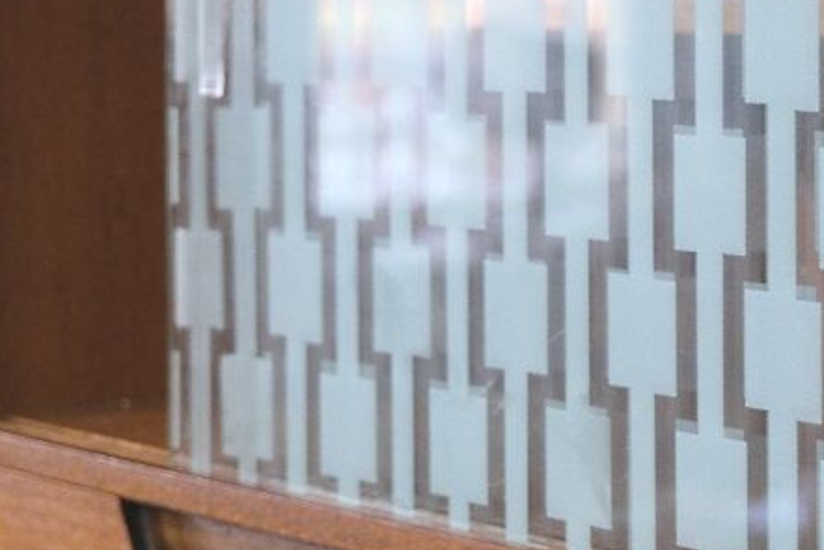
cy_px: 48
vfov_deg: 11.5
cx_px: 841
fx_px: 2702
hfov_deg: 16.9
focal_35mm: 118
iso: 1250
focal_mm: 27.5
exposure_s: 1/40
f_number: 4
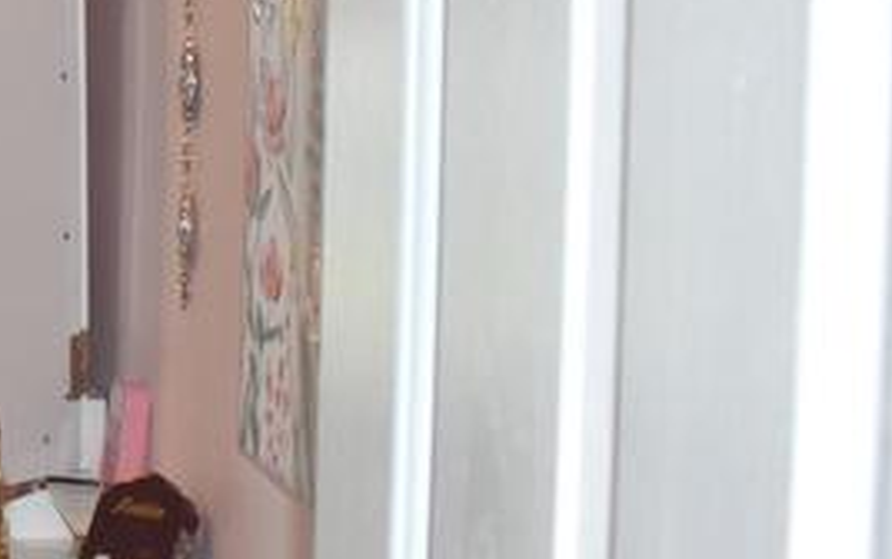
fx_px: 2555
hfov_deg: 16.9
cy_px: 101
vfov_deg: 12.4
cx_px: -639
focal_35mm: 105
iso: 450
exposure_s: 1/125
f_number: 5.6
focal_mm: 18
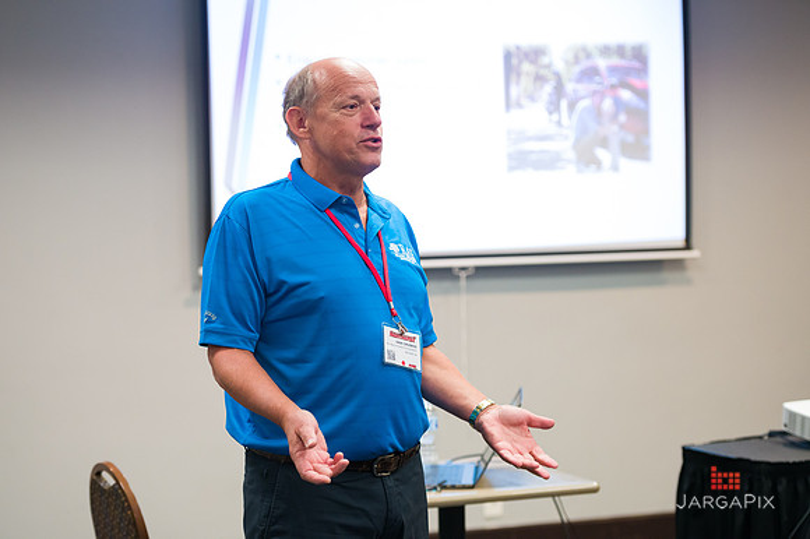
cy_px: 270
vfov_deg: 14.4
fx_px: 2136
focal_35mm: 95
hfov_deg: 21.5
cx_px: 405
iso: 3200
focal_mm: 95
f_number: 3.2
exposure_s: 1/125
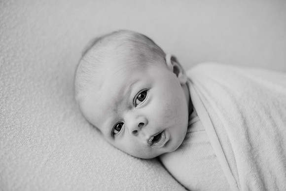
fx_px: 397
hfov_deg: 39.6
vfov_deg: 27.0
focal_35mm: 50
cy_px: 96
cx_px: 143
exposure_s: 1/160
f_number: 2.2
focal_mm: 50
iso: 100
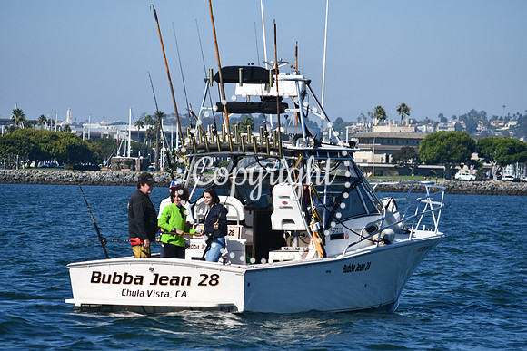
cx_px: 264
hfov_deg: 7.6
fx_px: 3953
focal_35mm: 270
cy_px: 176
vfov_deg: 5.1
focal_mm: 180
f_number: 8
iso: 100
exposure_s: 1/500
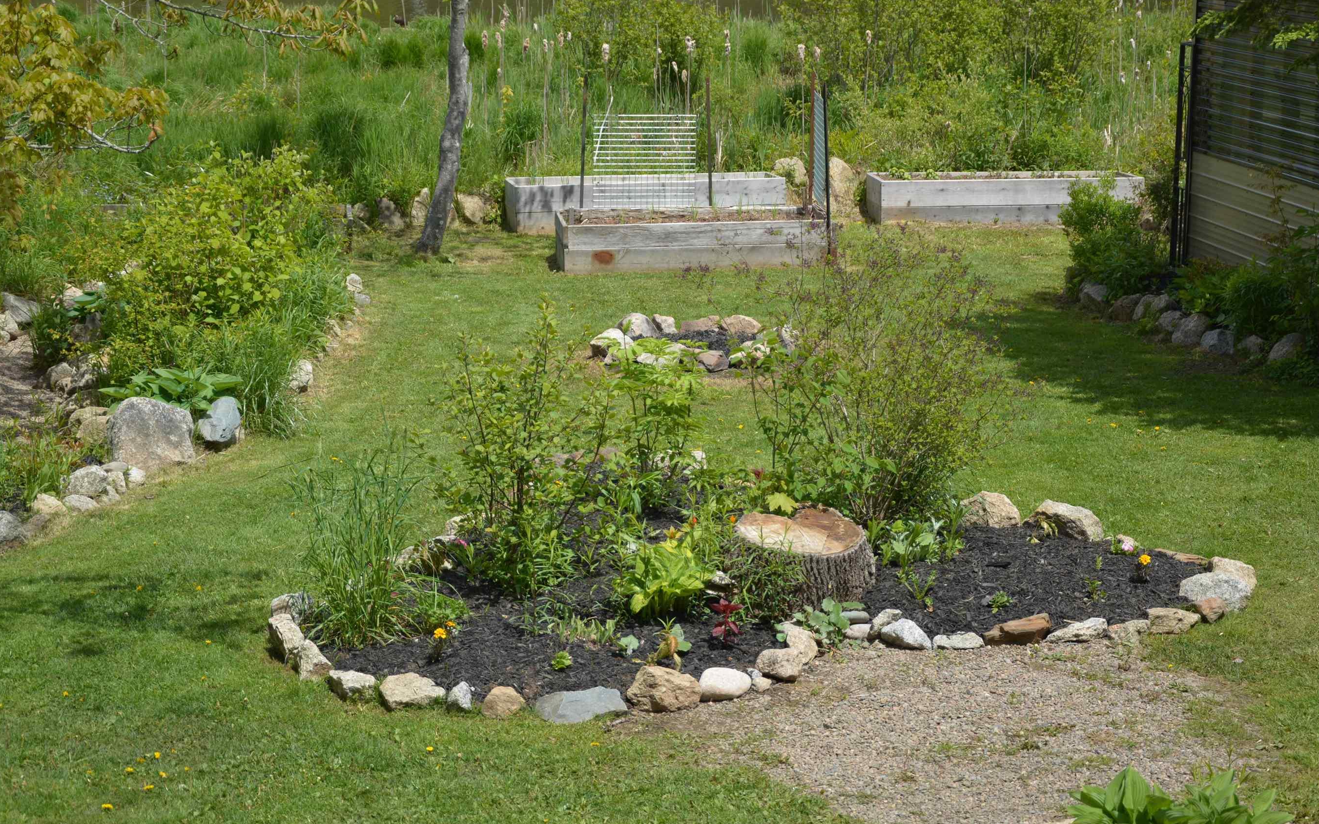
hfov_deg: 28.2
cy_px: 350
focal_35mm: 73
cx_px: 701
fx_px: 2624
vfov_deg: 17.8
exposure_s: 1/500
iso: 100
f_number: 4.8
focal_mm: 42
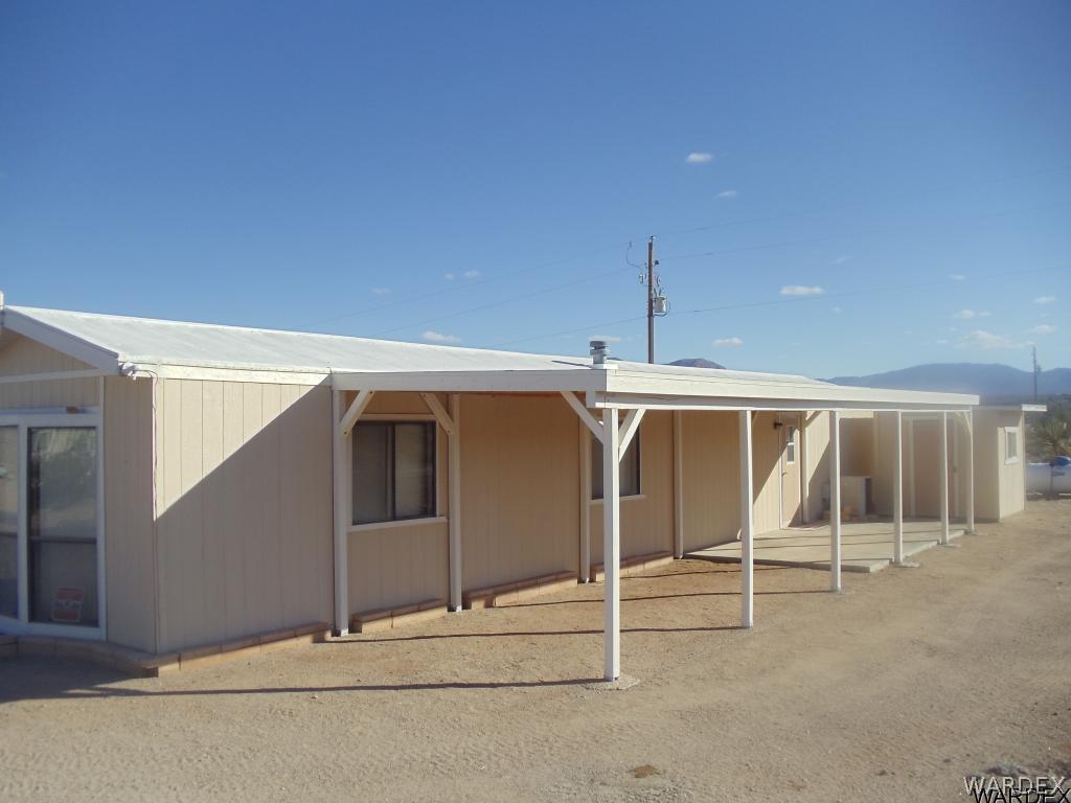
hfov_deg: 42.9
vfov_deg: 32.9
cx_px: 536
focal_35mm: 44
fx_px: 1361
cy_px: 402
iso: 80
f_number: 7.1
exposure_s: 1/320
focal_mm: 6
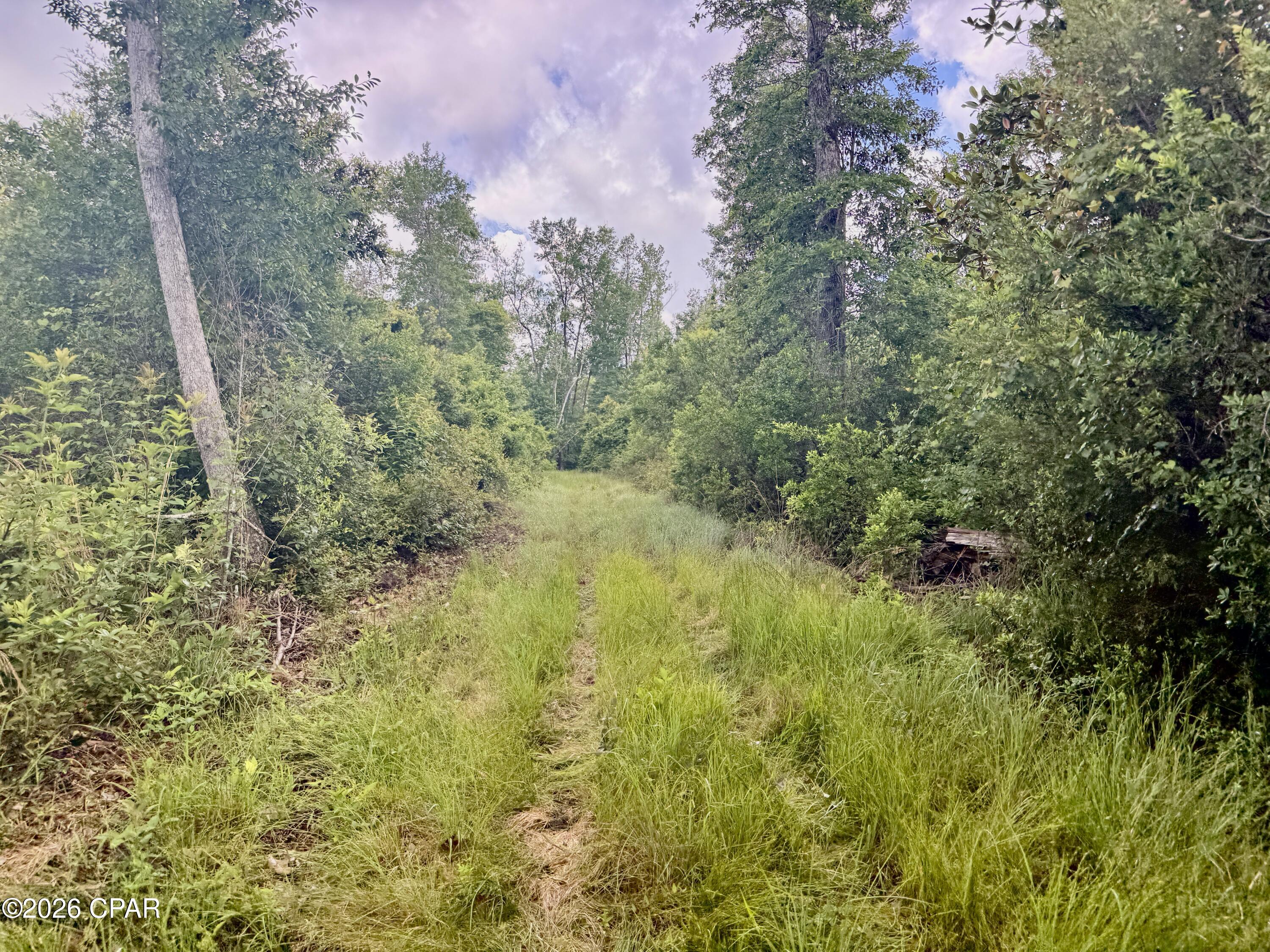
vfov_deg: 56.8
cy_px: 476
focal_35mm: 24
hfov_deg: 71.6
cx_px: 635
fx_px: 881
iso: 80
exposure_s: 1/524
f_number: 1.78
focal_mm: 6.76
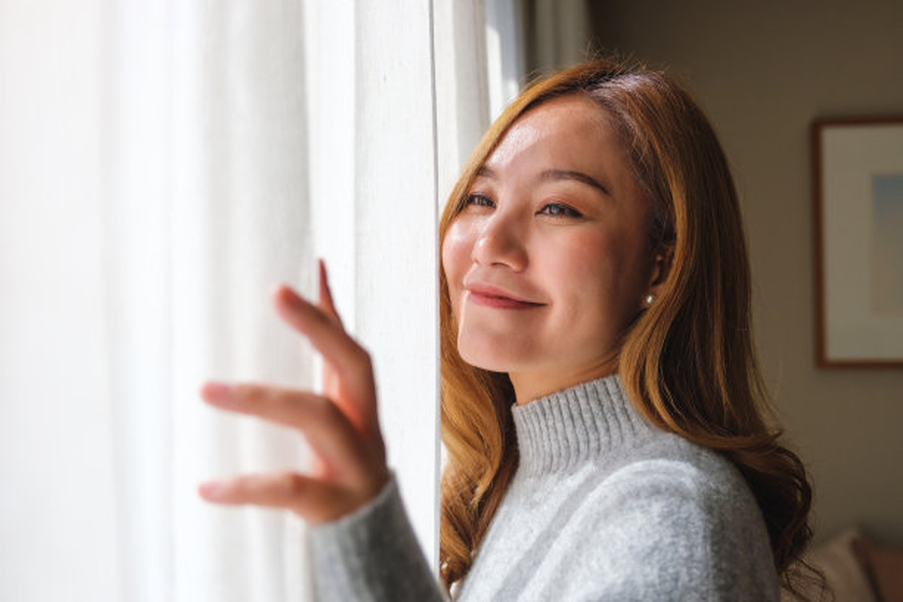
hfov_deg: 51.9
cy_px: 301
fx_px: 928
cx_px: 452
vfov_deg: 35.9
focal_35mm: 37
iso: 160
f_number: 2.8
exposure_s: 1/1400
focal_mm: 24.9
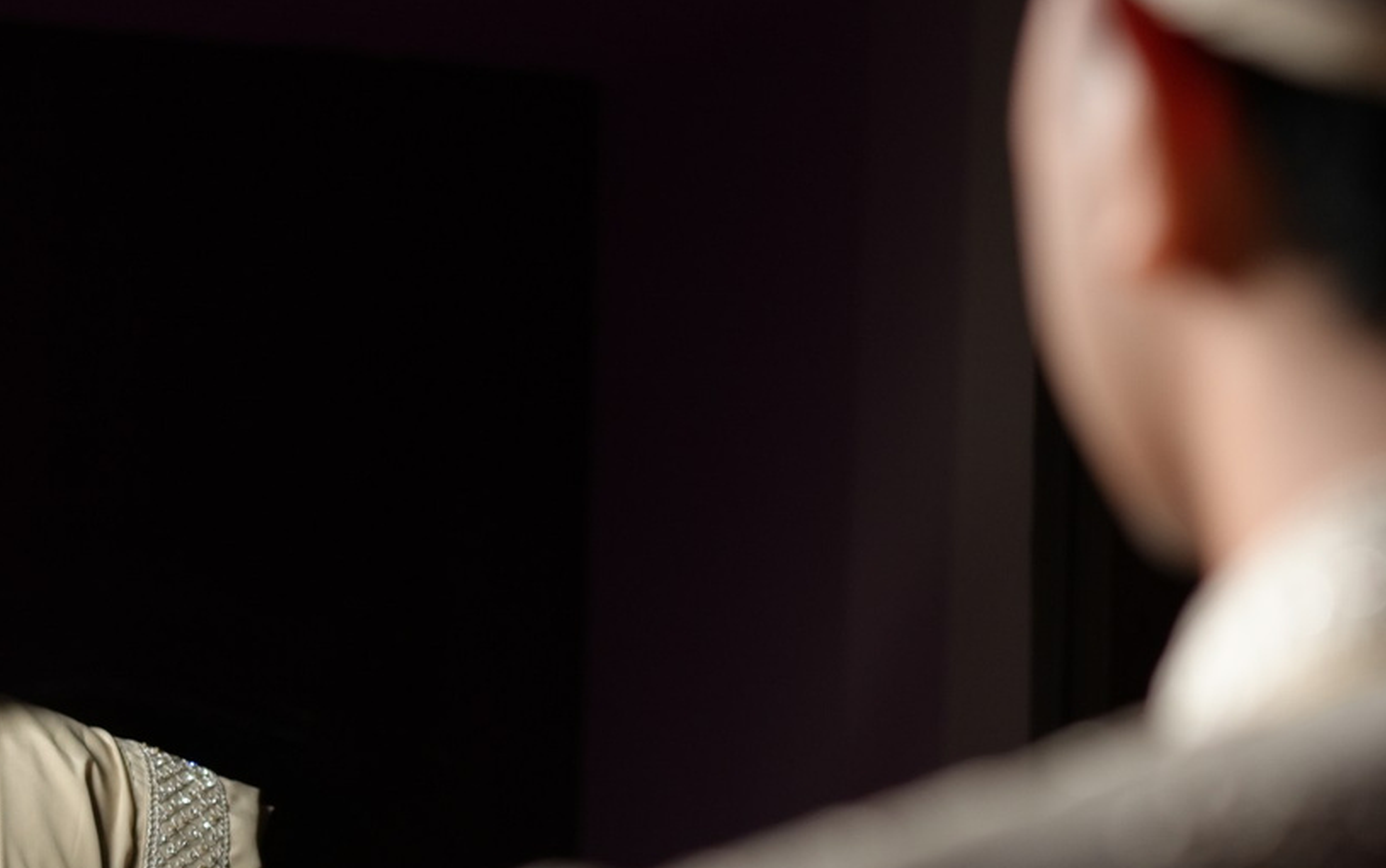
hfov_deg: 18.5
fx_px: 4232
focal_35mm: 112
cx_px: 983
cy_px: 1039
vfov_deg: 11.5
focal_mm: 35
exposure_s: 1/160
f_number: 1.8
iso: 200
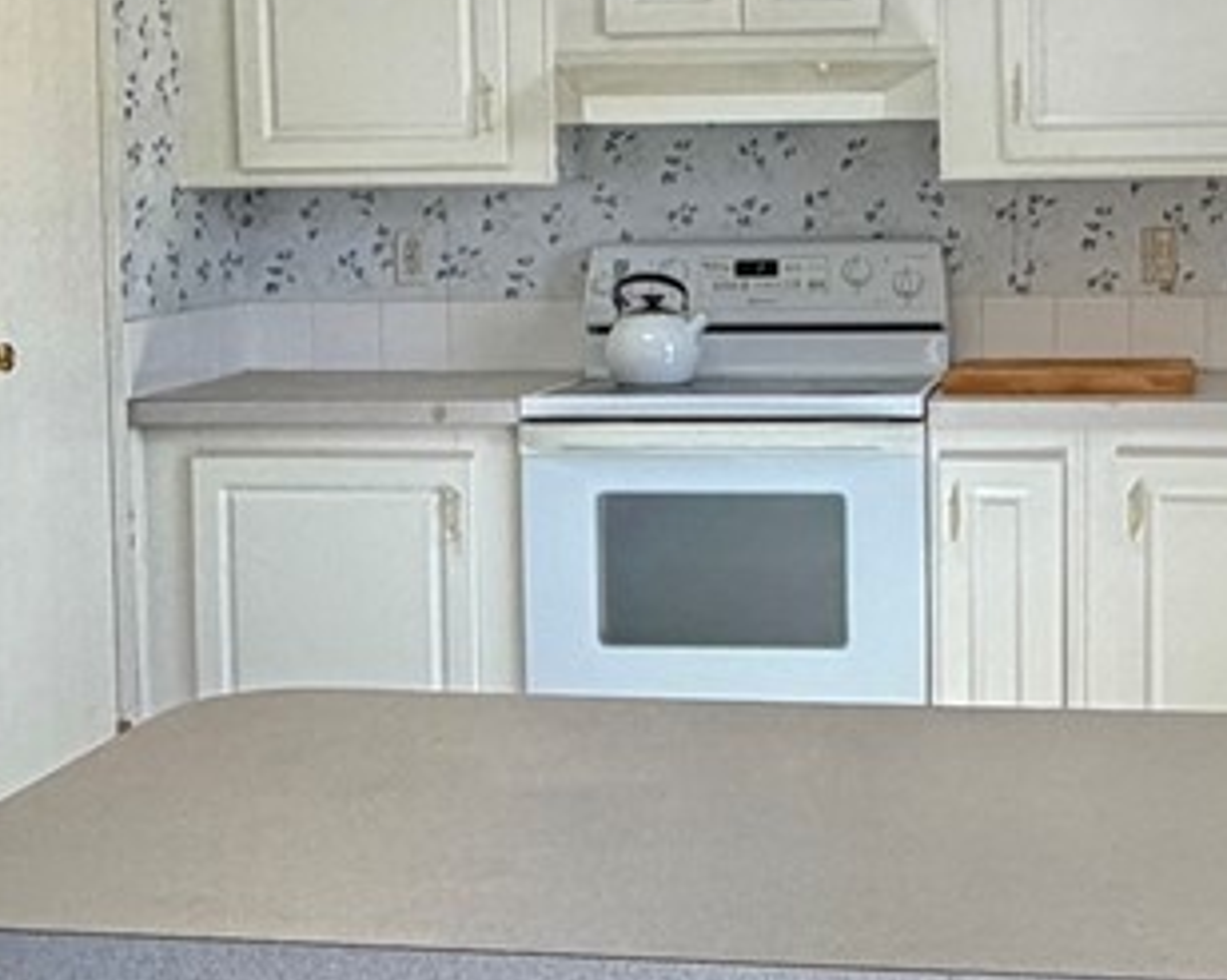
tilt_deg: -4.5
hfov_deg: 26.7
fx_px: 2577
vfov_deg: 21.5
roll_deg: +0.8
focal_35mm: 71
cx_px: 793
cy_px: 351
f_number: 2.2
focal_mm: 2.22
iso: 125
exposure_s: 1/120
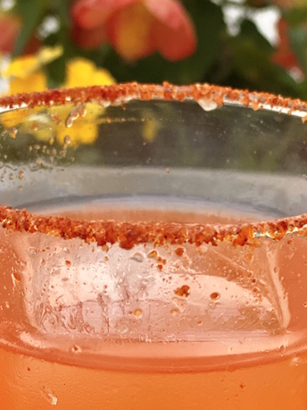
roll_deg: -3.3
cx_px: 207
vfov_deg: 16.1
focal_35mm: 121
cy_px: 351
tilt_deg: -24.5
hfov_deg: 12.2
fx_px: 1431
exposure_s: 1/122
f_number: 2
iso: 160
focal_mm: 6
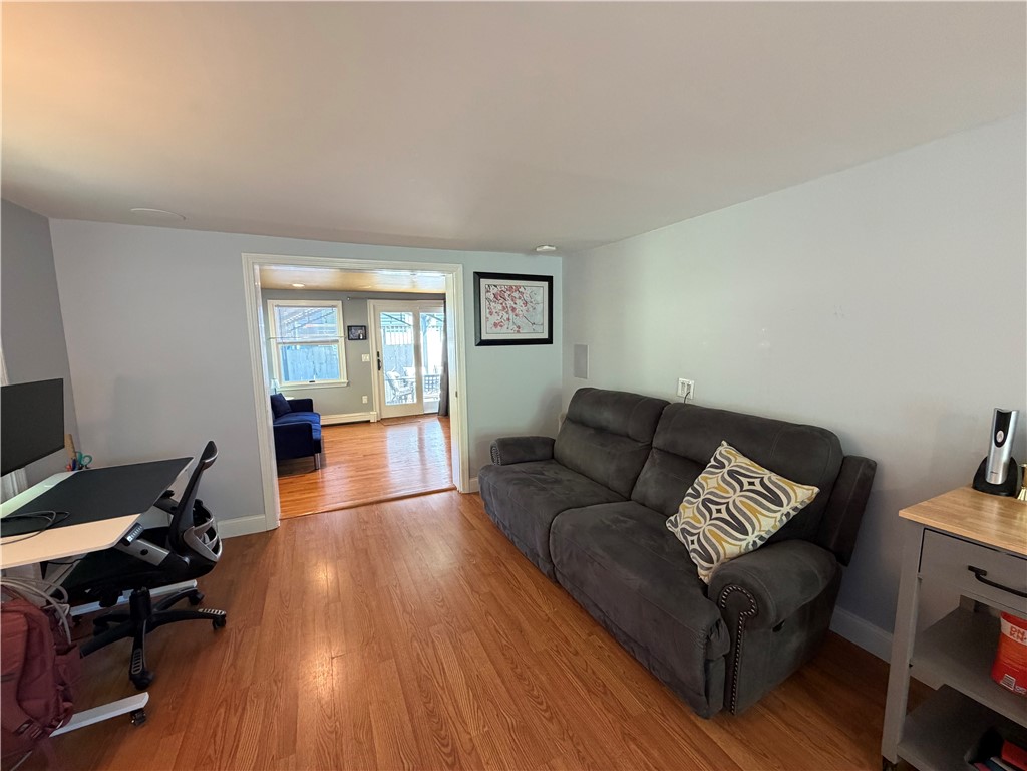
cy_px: 386
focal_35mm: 14
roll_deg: +1.5
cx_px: 514
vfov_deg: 85.7
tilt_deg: -7.2
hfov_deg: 102.1
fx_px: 415
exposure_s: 1/59
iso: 400
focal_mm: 2.22
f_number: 2.2
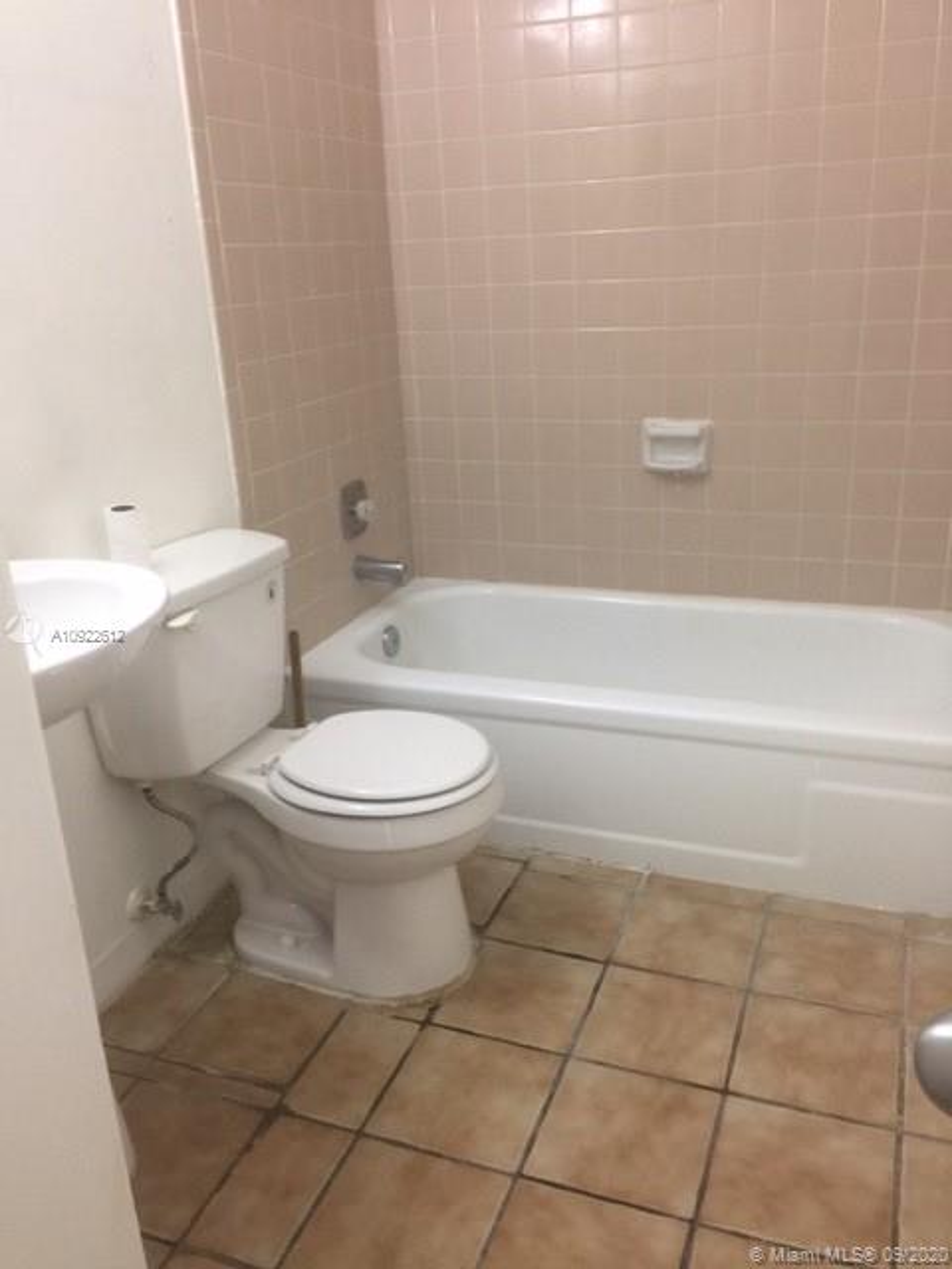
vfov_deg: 61.7
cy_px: 634
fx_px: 1063
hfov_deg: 48.2
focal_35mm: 29
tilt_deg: -17.4
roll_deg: +3.4
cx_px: 476
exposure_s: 1/15
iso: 50
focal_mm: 4.15
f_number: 2.2
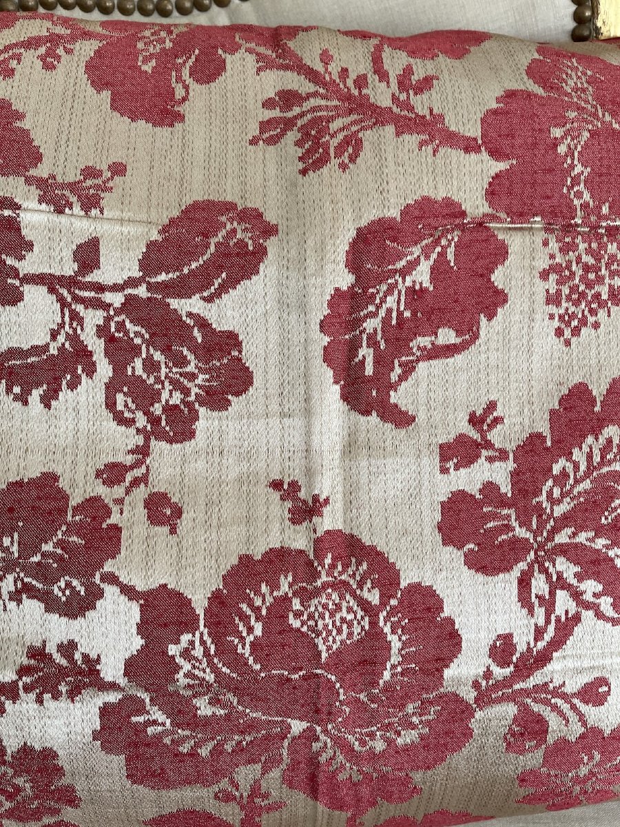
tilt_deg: -40.6
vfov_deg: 69.4
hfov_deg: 54.9
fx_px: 597
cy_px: 414
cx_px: 310
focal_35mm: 25
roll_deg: -0.5
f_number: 1.6
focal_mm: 5.1
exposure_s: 1/109
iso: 125
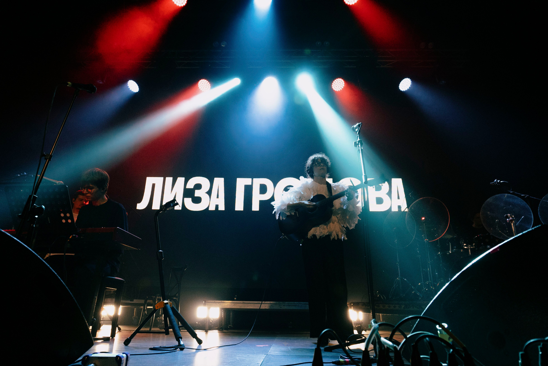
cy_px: 183
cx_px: 274
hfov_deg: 73.7
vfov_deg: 53.1
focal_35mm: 24
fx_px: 365
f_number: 5.6
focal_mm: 16
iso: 800
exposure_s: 1/200
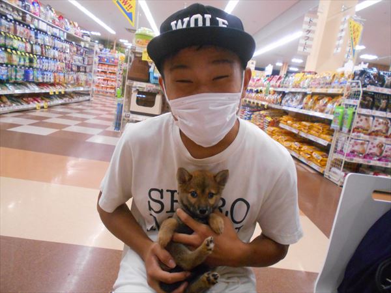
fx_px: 294
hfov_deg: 67.3
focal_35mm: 26
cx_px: 196
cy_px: 146
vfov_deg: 53.1
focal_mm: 4.6
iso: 800
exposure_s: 1/125
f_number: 3.2
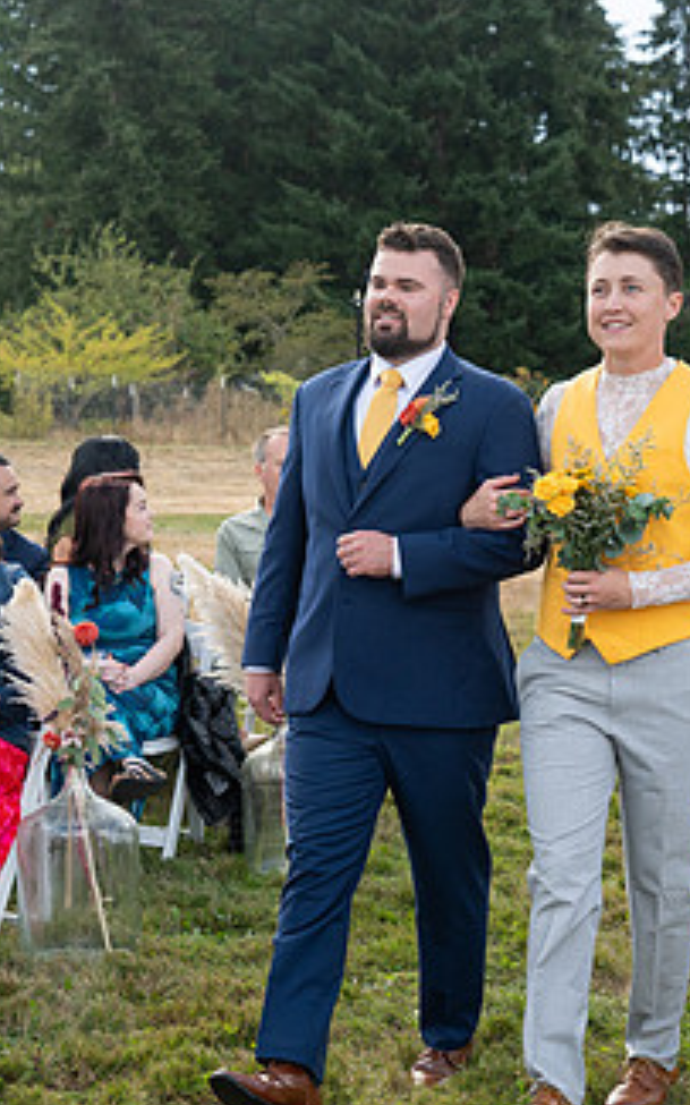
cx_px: 391
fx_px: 2408
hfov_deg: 16.3
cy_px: 641
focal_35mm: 80
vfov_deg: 25.8
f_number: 4.5
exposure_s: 1/800
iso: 400
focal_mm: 44
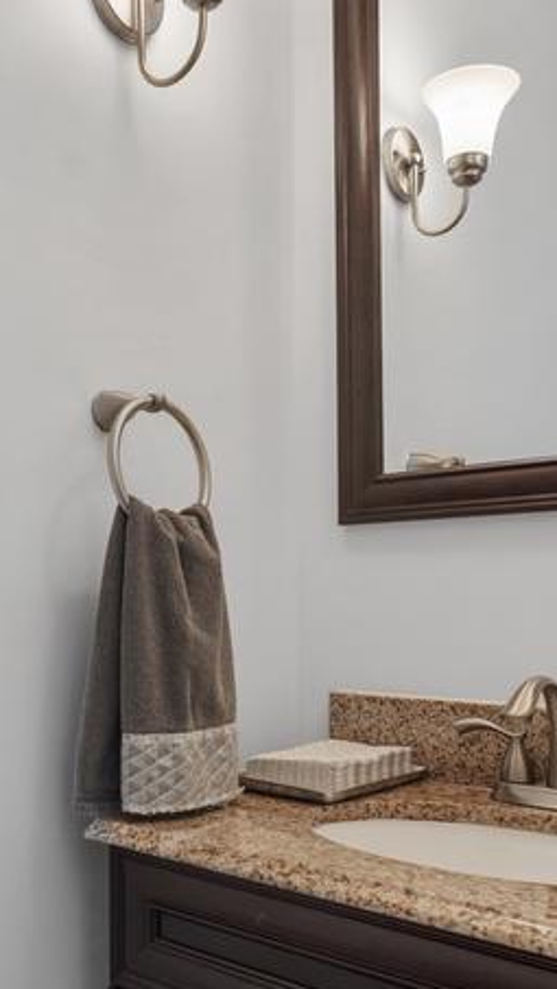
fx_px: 918
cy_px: 603
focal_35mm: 35
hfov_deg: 32.5
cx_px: 85
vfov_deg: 56.1
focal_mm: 14
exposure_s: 1/4
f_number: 8
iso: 100
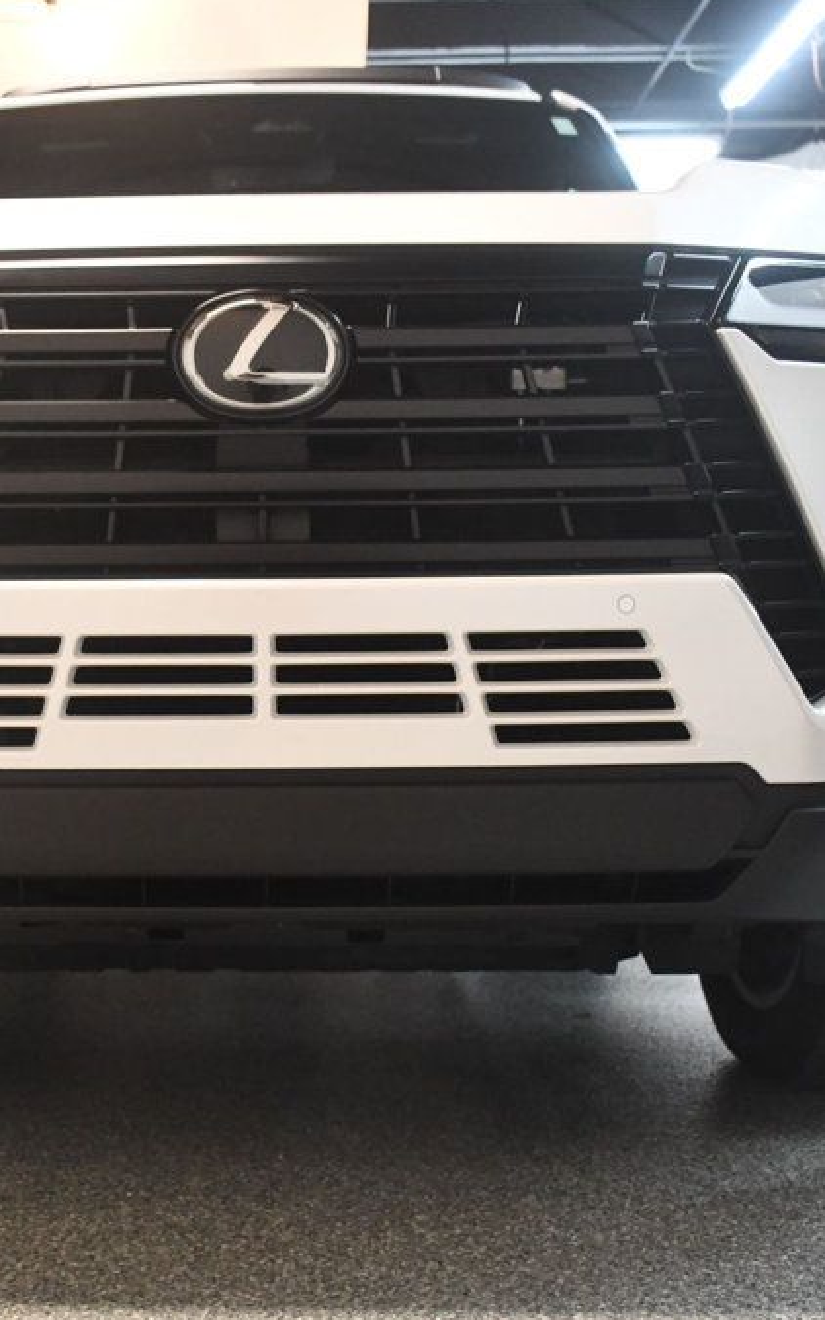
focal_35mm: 51
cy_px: 663
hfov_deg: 25.0
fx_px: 1834
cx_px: 203
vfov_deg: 39.6
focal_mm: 22
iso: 2800
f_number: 3.5
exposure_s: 1/125
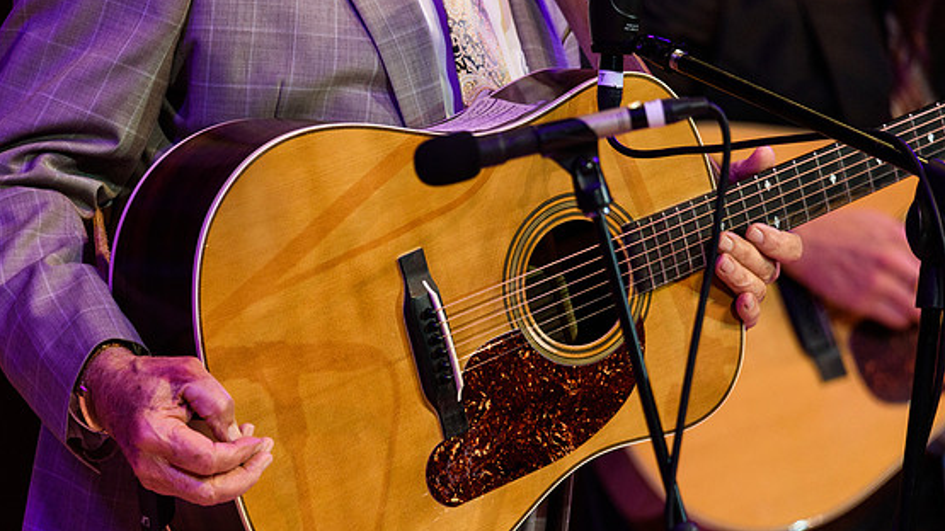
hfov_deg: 3.9
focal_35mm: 547
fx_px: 13705
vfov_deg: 2.2
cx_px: 487
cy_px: 266
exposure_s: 1/500
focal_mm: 500
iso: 2500
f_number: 6
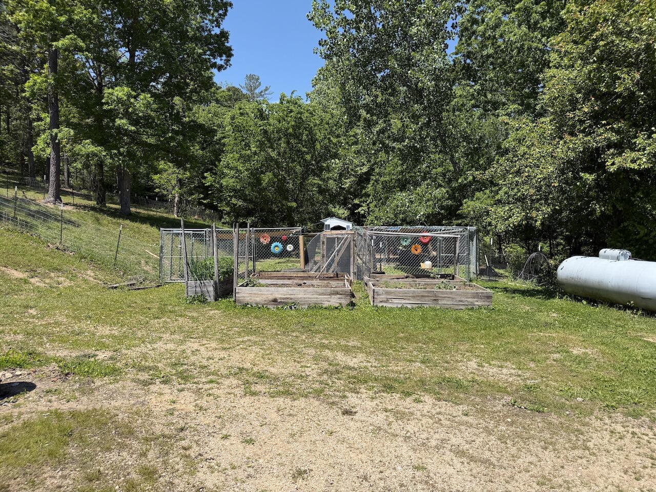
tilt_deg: -1.8
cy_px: 246
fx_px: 455
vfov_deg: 56.8
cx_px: 328
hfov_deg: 71.6
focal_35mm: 24
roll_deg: +0.4
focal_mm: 6.76
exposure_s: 1/3584
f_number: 1.78
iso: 80
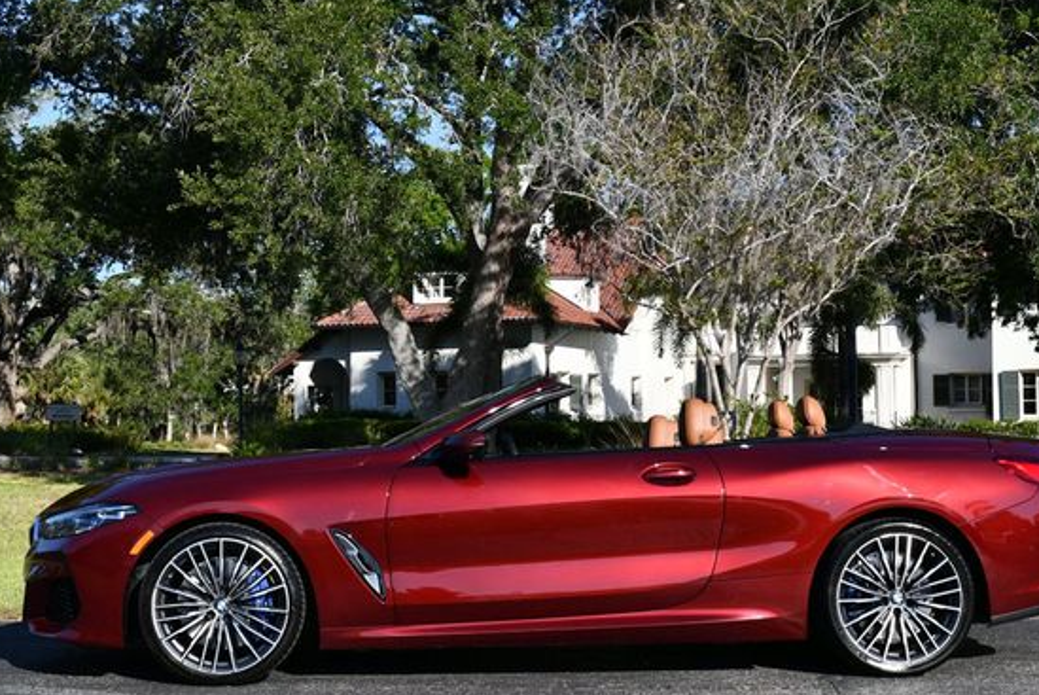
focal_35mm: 56
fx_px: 1617
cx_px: 545
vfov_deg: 24.2
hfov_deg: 35.6
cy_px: 358
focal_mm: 24
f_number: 8
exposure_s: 1/250
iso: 100
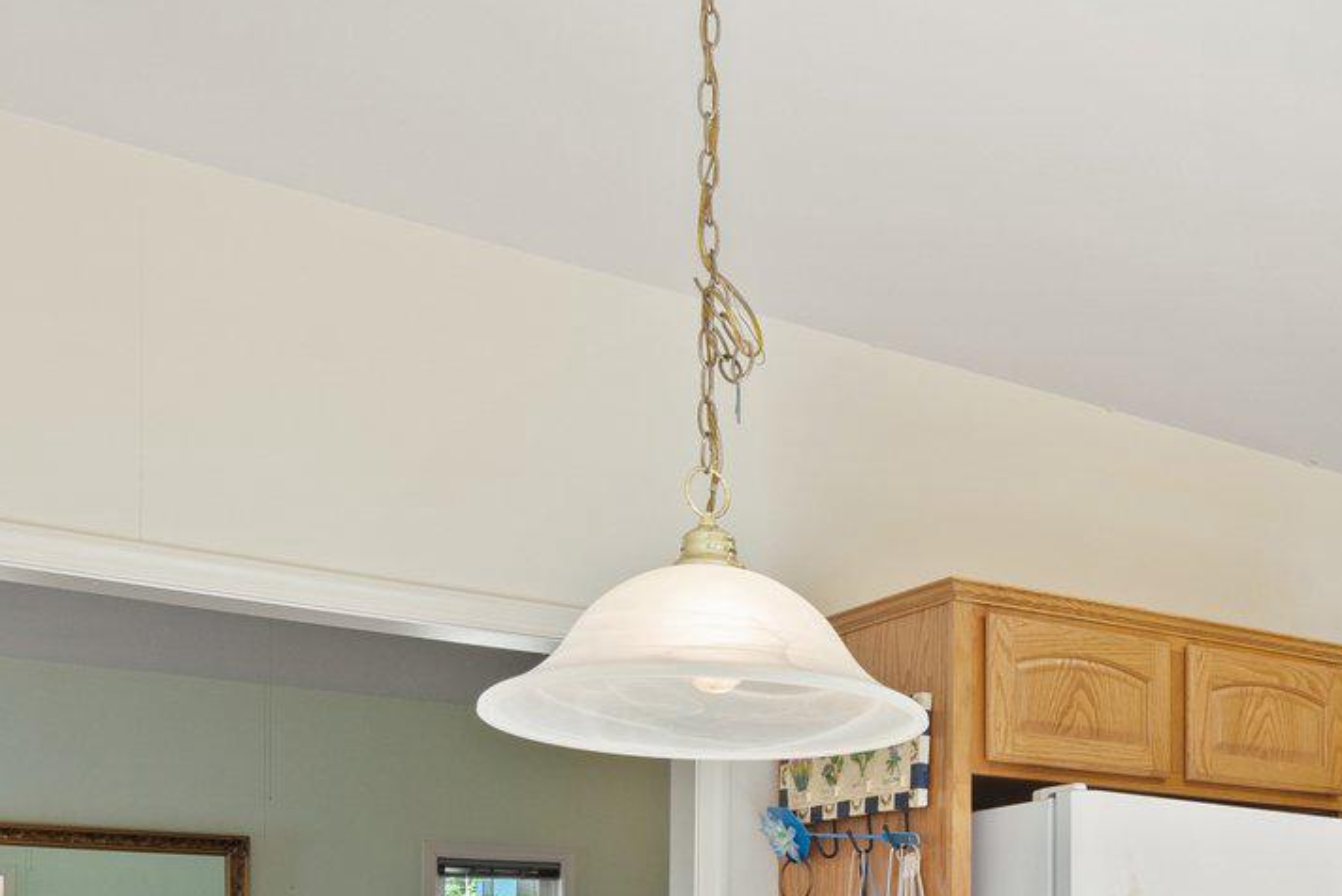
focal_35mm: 46
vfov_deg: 26.7
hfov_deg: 40.7
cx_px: 1099
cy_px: 1010
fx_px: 1715
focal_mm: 16
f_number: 10
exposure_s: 1/10
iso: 500
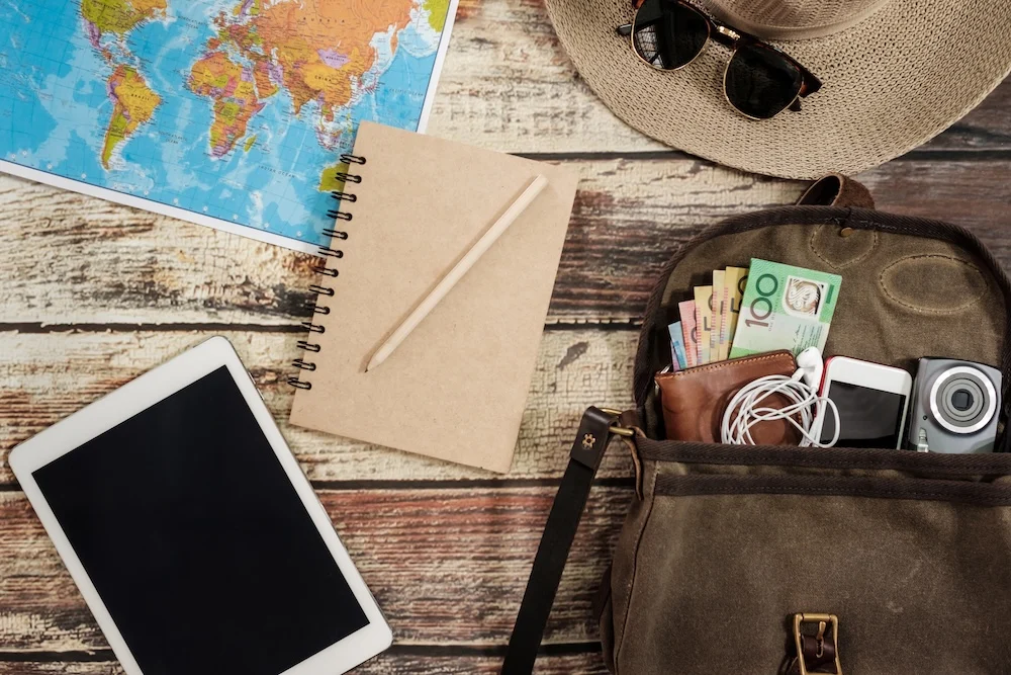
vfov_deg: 37.9
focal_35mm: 35
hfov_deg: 54.4
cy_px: 338
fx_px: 983
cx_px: 506
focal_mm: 23
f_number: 4
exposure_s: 1/15
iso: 400
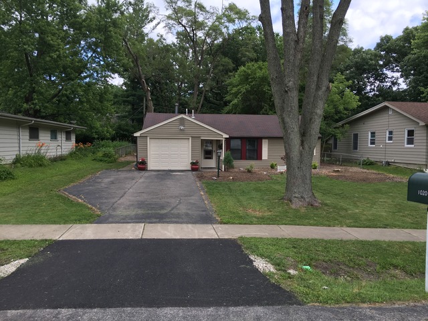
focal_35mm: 29
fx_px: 359
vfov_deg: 48.2
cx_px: 214
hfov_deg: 61.7
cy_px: 160
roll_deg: -0.7
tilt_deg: -3.0
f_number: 2.2
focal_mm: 4.15
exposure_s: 1/481
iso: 25
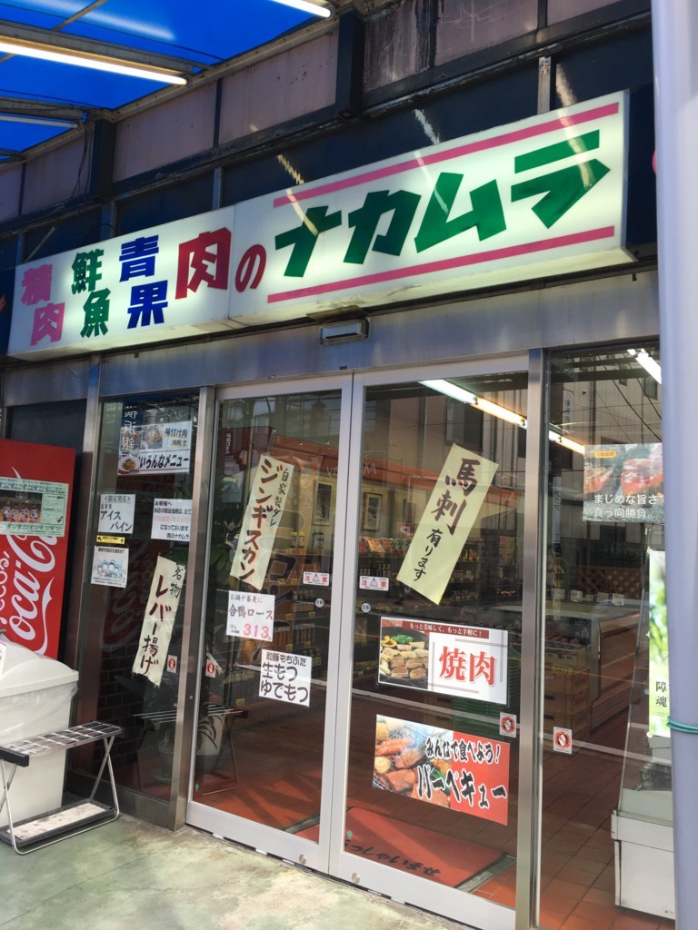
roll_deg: -3.5
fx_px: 780
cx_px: 349
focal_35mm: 29
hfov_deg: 48.2
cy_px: 465
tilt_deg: +4.7
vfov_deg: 61.7
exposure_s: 1/120
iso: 32
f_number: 2.2
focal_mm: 4.15
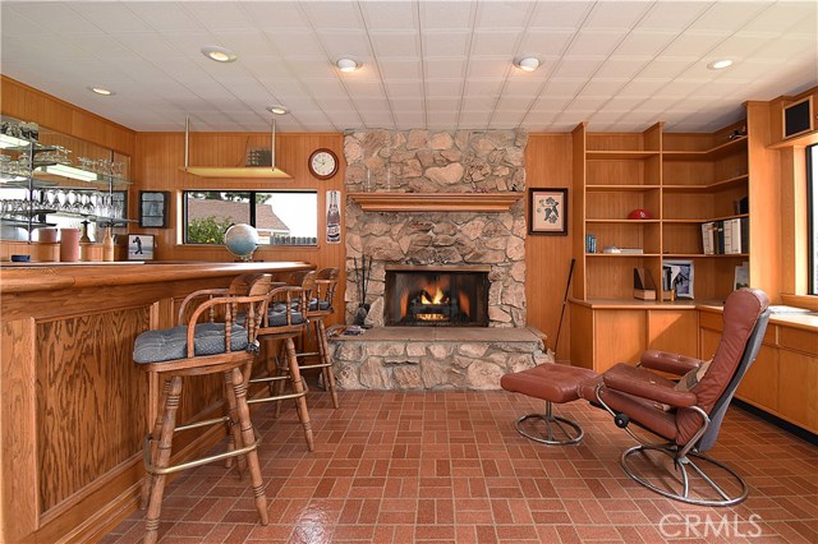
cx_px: 409
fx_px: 375
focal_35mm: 16
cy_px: 272
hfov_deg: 95.0
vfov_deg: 72.0
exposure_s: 1/30
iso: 800
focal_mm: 11
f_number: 8
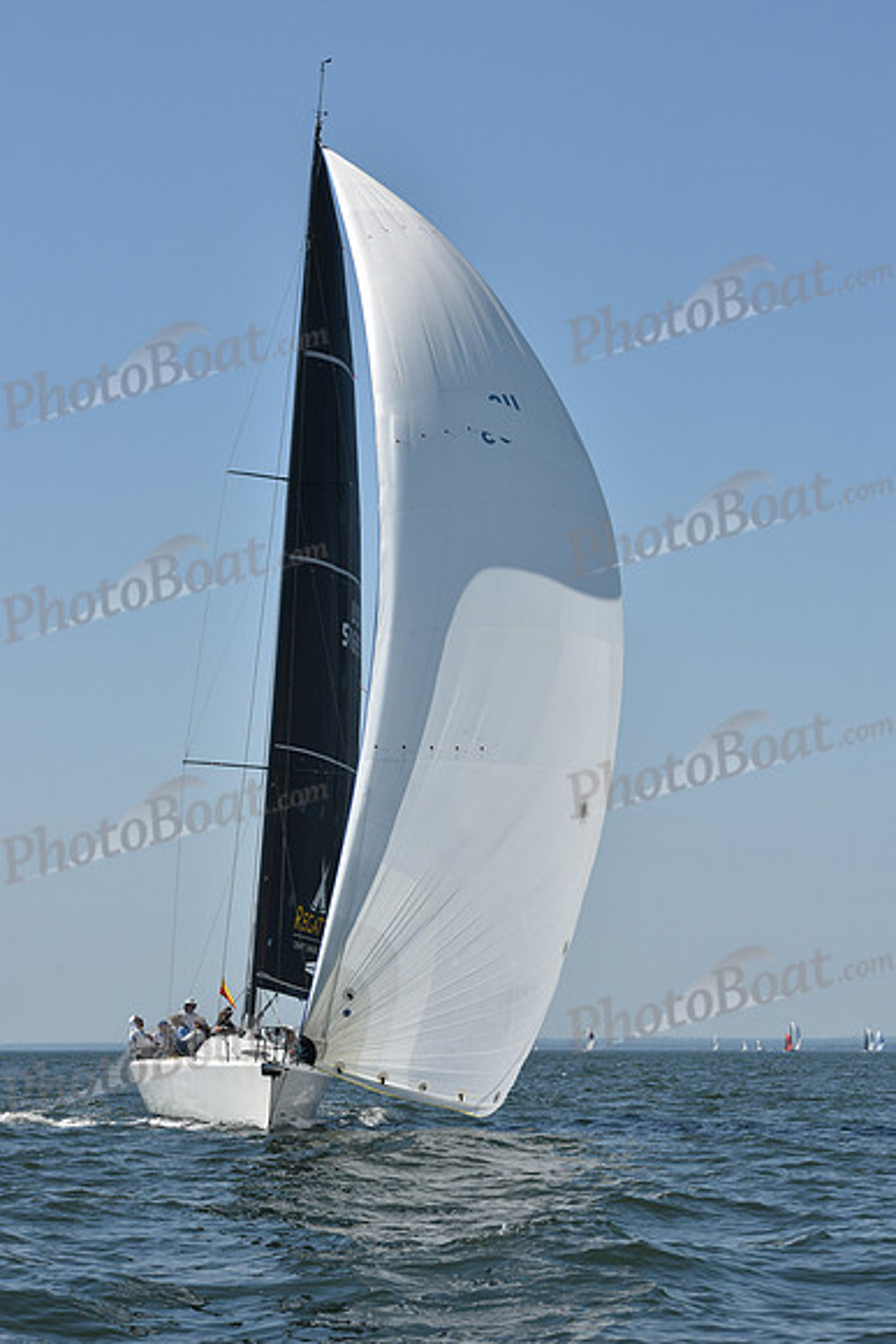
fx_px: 3358
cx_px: 448
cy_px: 672
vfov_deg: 22.6
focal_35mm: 90
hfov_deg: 15.2
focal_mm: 90
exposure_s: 1/1250
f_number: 9
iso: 250
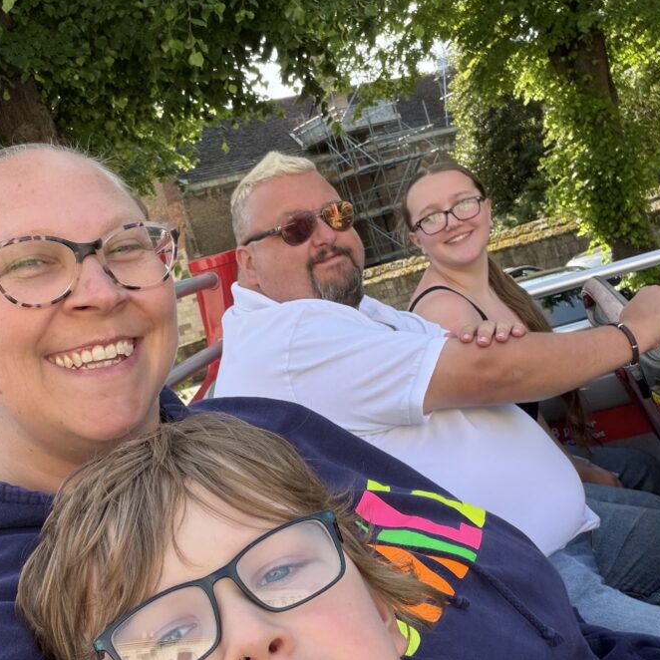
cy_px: 343
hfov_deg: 40.9
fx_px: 884
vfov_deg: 40.9
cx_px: 289
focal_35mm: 41
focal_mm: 2.71
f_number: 1.9
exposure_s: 1/298
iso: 25
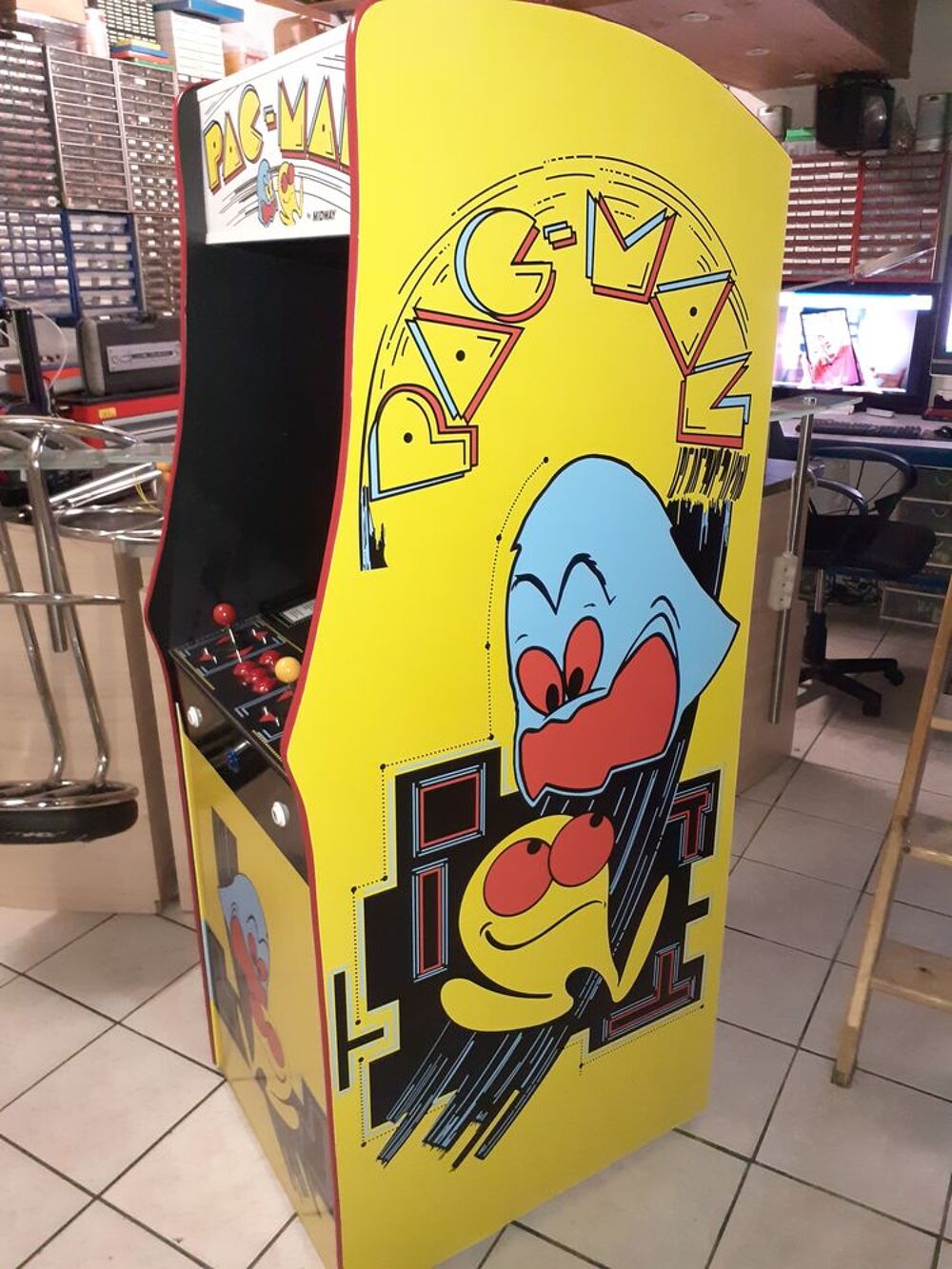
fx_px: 990
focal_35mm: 27
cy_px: 634
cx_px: 476
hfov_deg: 51.4
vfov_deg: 65.3
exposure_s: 1/20
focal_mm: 3.6
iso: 1000
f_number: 1.9
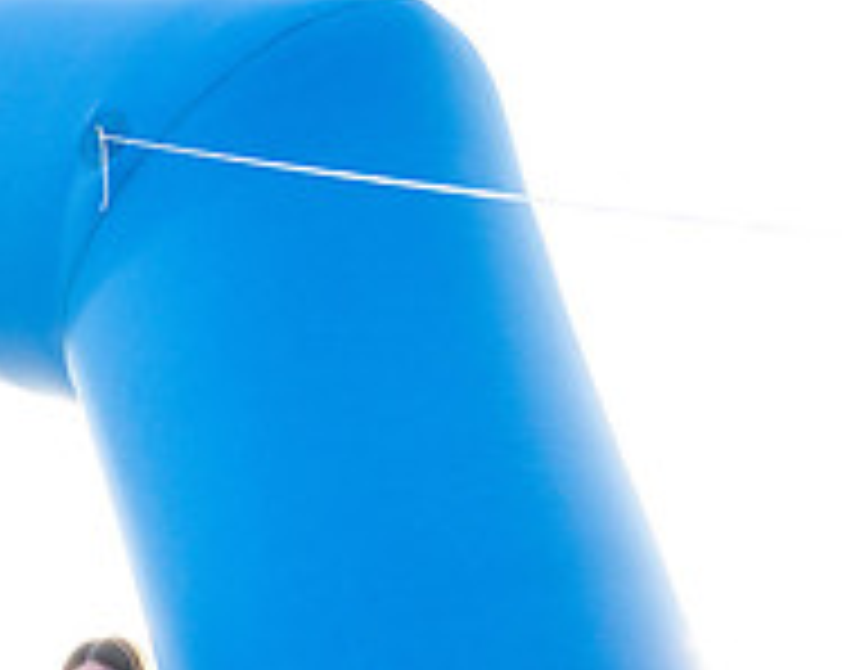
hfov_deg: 22.5
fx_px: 1742
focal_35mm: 70
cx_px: -405
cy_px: 823
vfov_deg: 20.3
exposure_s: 1/1000
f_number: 4
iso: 640
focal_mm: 24
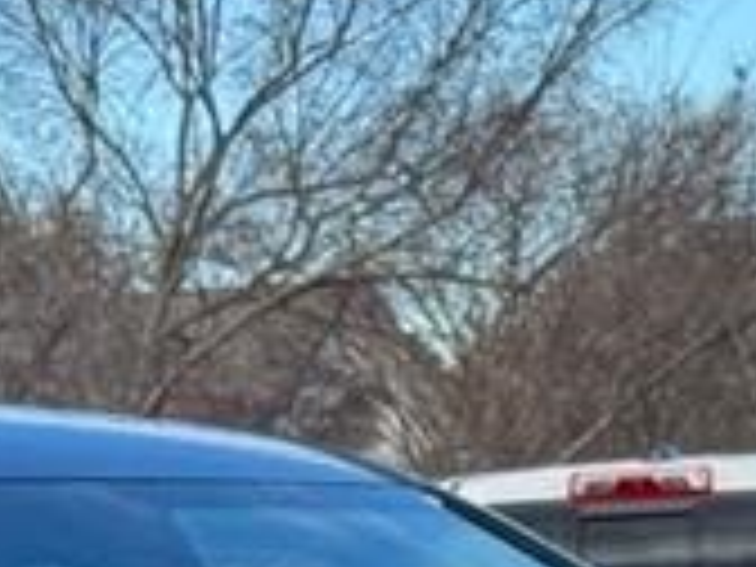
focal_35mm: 293
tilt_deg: -1.8
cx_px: 36
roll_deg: +4.6
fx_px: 6399
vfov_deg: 5.0
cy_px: 1156
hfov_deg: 6.7
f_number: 1.78
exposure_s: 1/1681
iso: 64
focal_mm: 6.76
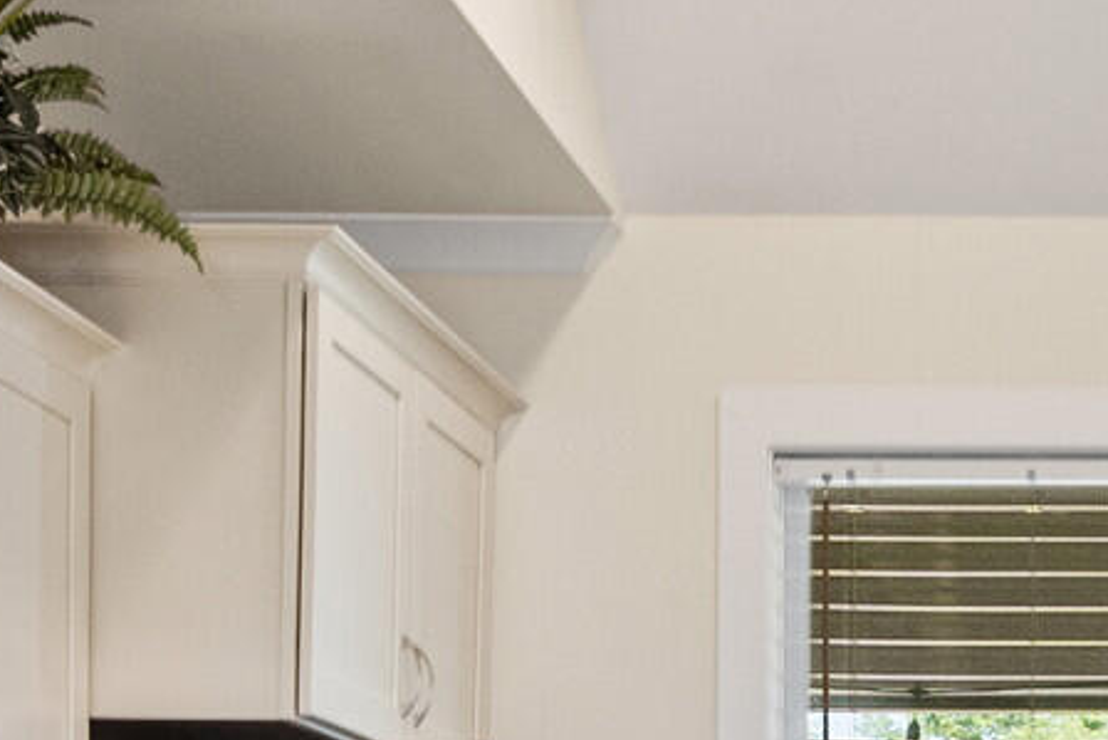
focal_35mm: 110
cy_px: 1061
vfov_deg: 12.0
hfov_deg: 17.9
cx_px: 1254
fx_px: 3386
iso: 800
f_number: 9
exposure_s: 1/10
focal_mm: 17
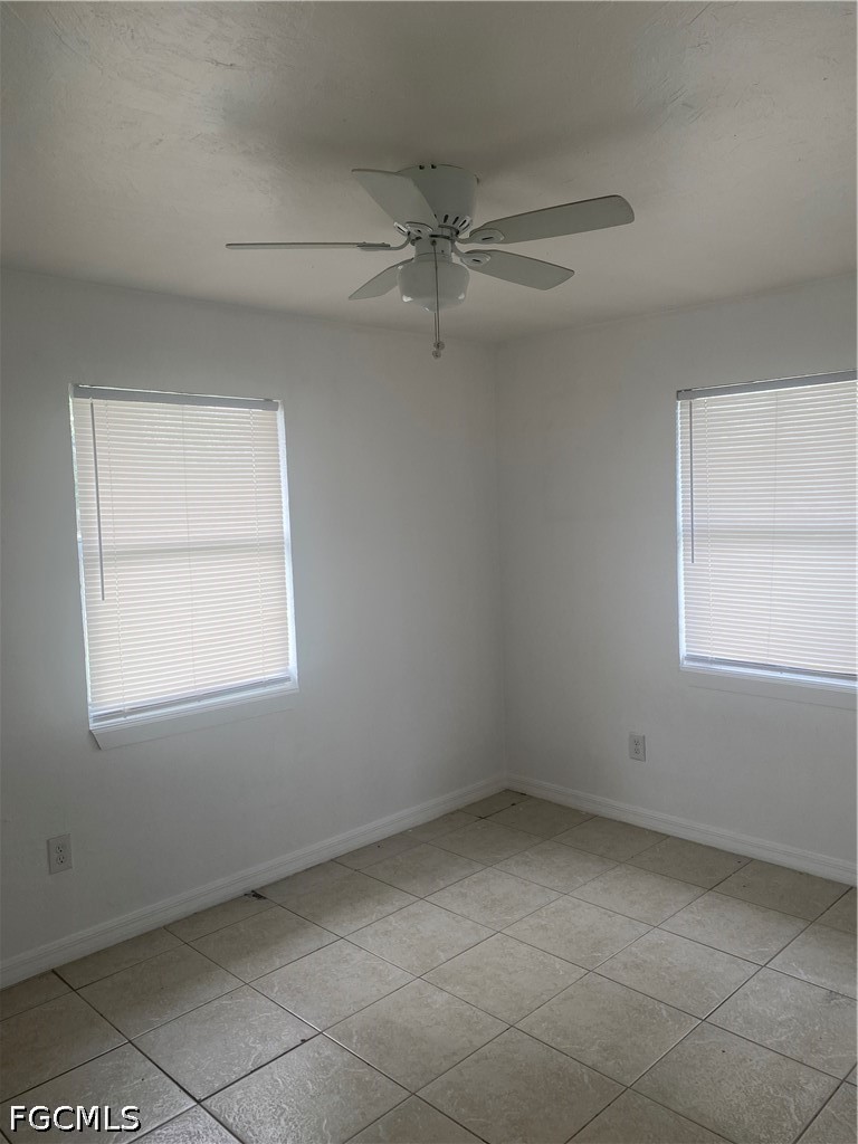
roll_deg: +2.8
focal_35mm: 26
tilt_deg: -1.8
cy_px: 572
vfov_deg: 67.3
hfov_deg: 53.1
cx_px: 429
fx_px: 859
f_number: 1.8
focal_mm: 4.25
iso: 50
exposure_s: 1/122
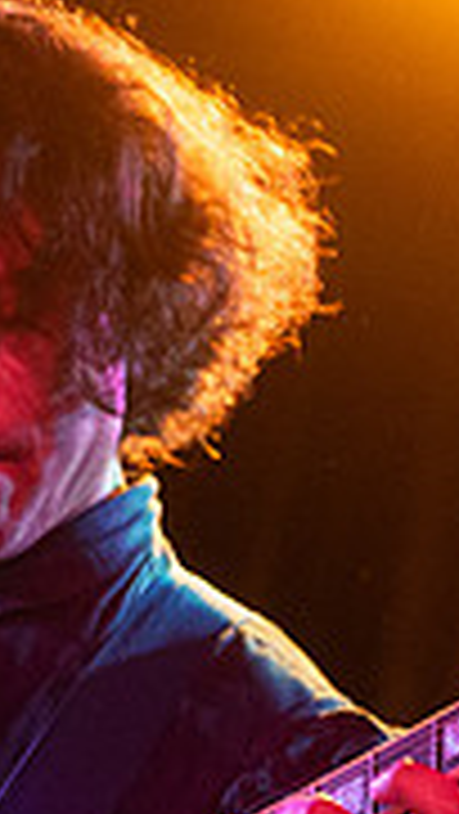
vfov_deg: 7.8
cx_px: -347
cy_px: 408
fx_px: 5985
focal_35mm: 277
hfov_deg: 4.4
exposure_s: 1/125
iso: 2500
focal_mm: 70
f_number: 3.2
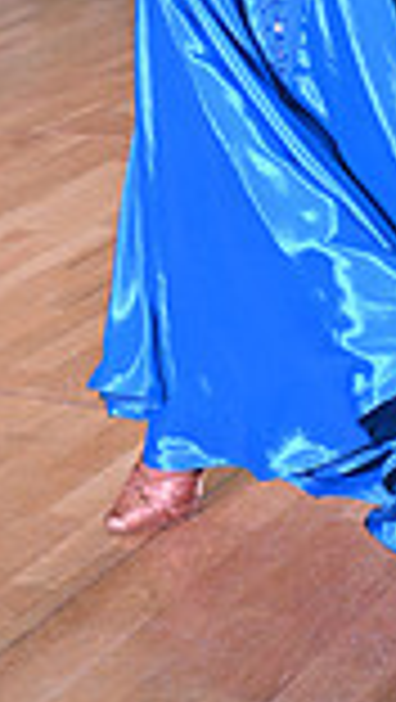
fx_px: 2254
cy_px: -324
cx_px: -2
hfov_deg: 10.0
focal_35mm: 121
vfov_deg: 16.3
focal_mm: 31
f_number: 5
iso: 2500
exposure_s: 1/320
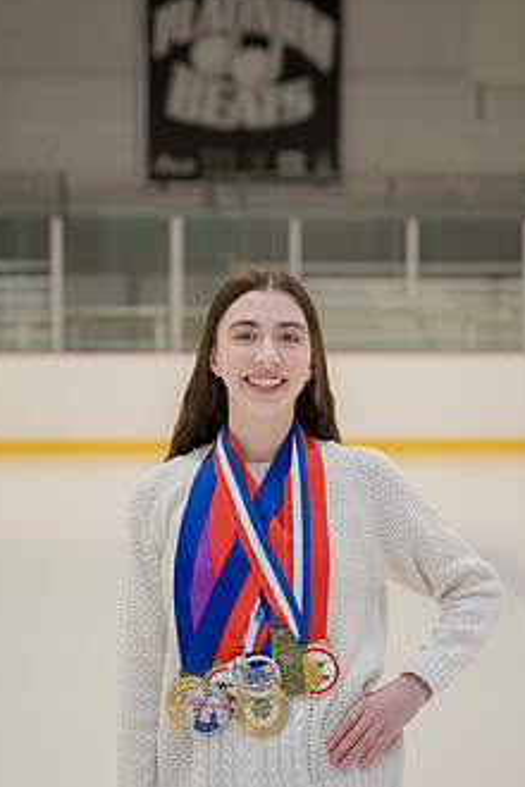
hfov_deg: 11.8
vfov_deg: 17.6
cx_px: 265
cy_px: 522
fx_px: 2537
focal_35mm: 116
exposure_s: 1/320
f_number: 4
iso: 1000
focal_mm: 85
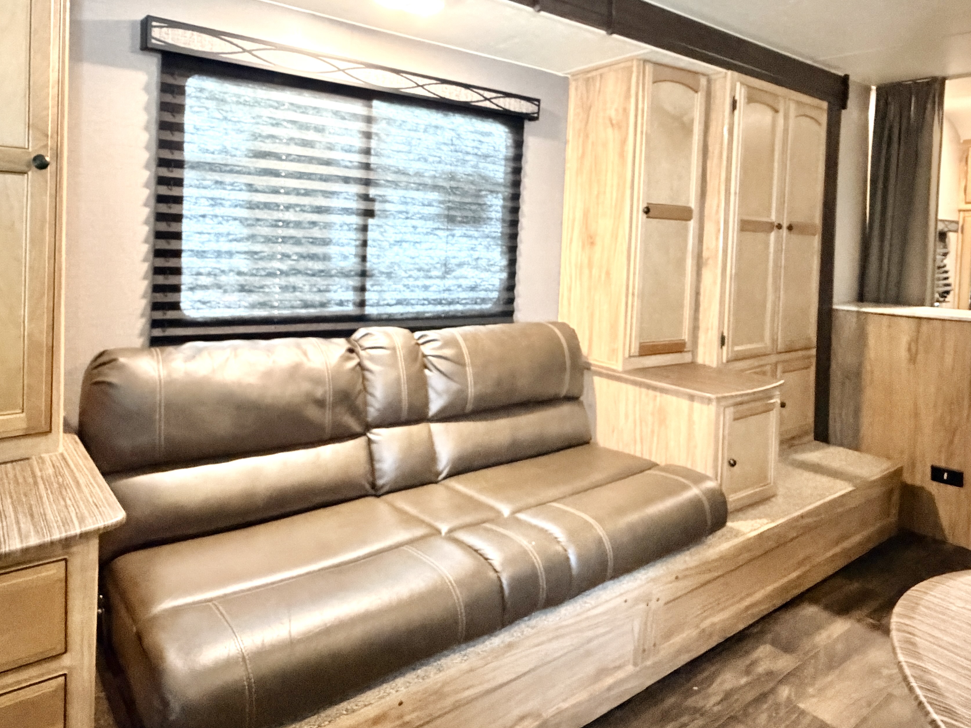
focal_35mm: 24
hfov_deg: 71.5
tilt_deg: -4.4
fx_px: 673
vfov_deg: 55.9
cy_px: 256
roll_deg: -1.6
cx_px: 453
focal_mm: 2.22
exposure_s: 1/30
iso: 2000
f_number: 2.2
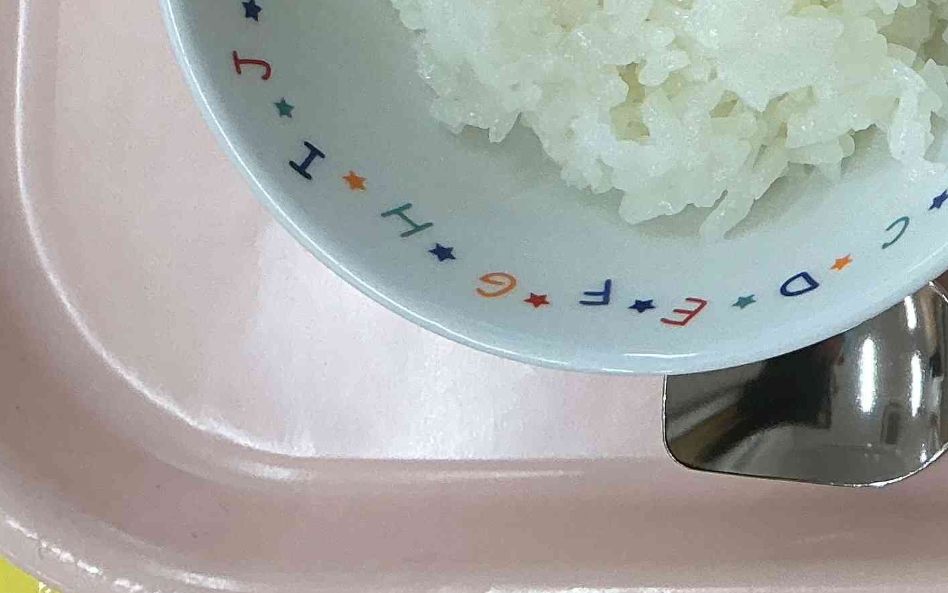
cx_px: 1254
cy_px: -394
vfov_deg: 13.6
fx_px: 2274
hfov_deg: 21.2
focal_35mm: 88
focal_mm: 3
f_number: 1.8
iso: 80
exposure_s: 1/60
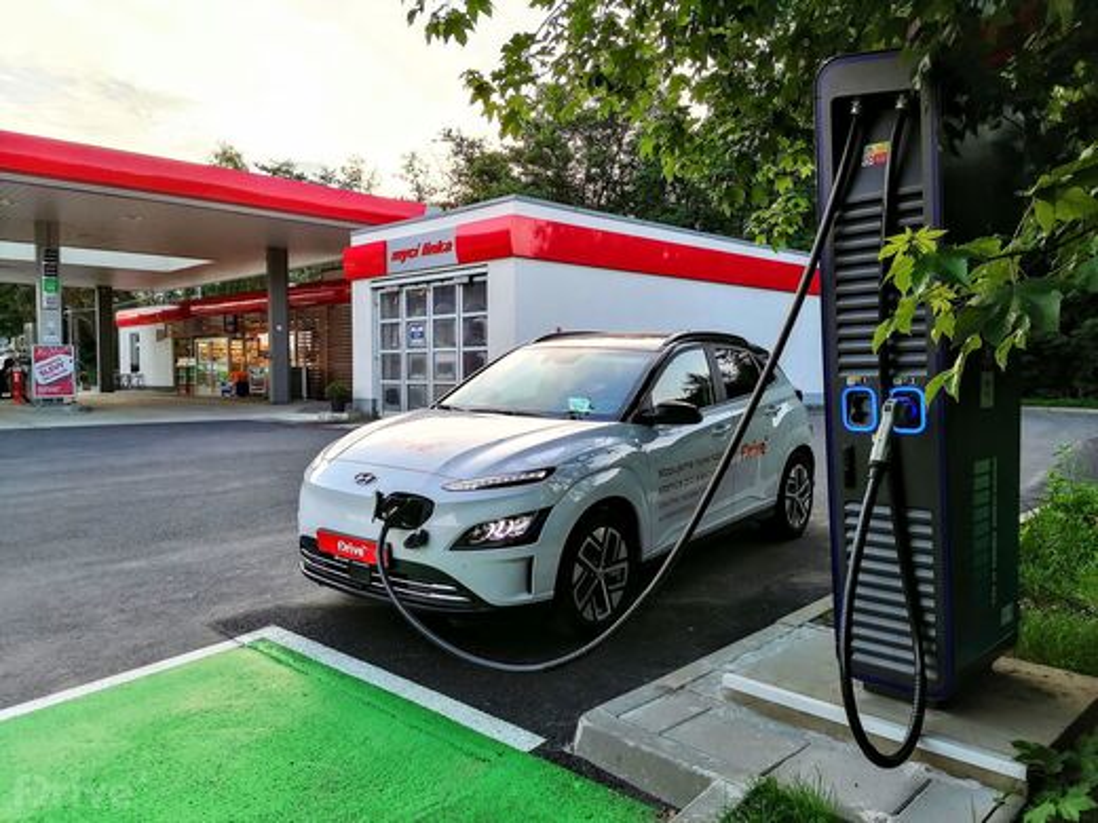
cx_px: 549
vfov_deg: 51.4
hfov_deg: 65.3
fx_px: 856
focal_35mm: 27
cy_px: 412
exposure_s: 1/127
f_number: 1.8
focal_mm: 5.3
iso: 50
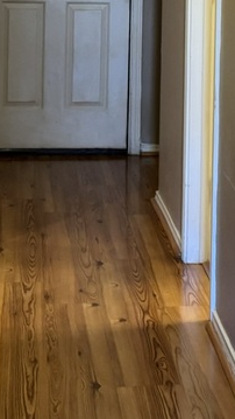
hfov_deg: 11.5
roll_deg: -1.3
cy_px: -25
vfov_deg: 19.6
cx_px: 155
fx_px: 1163
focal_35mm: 105
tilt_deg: -4.4
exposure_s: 1/60
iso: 500
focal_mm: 6.76
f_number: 1.78
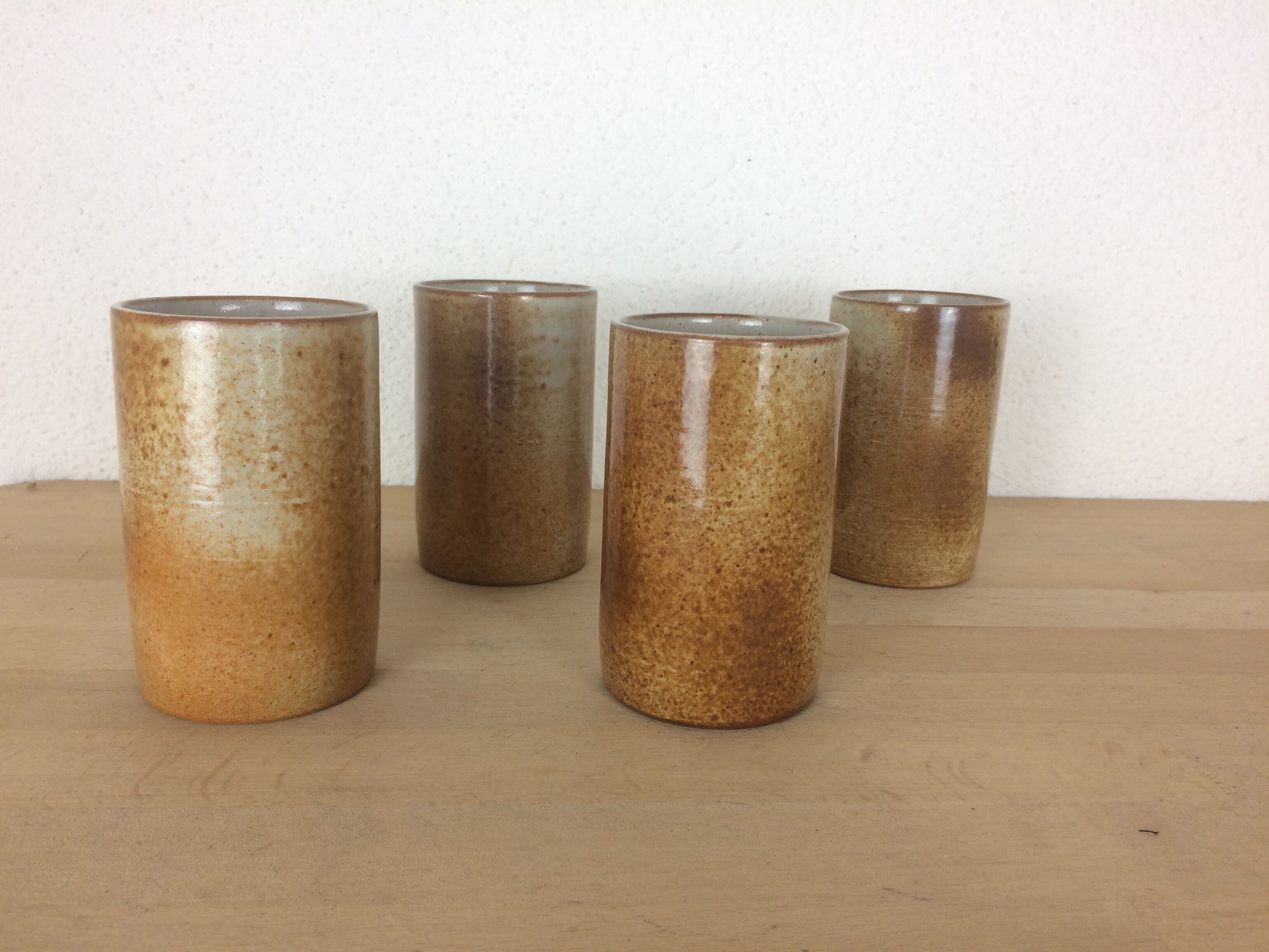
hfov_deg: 61.7
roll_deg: -2.0
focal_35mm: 29
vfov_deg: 48.2
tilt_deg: -11.9
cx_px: 634
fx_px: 1063
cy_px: 476
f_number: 2.2
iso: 50
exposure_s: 1/50
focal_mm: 4.15
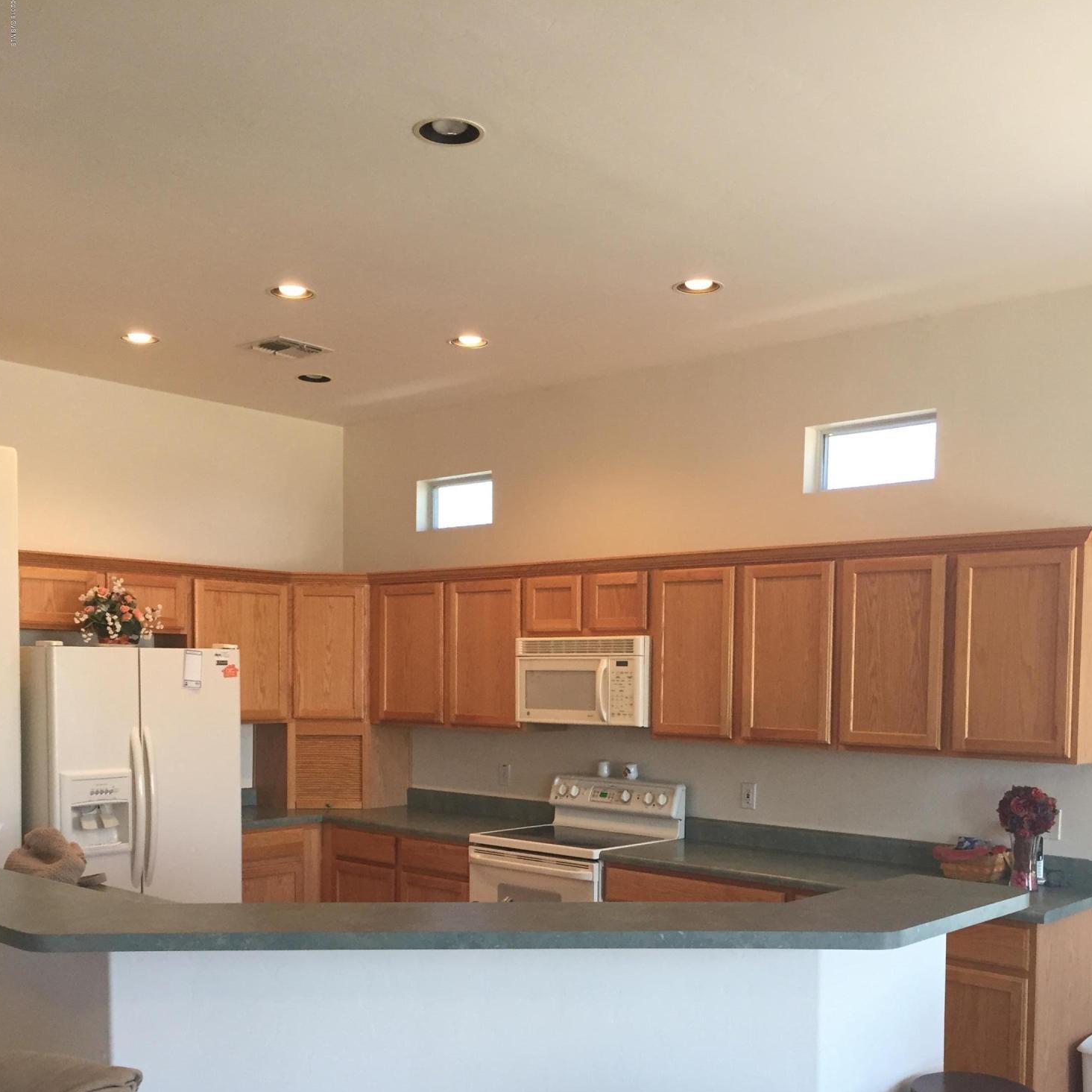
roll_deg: -2.0
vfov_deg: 46.4
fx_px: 1249
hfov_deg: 47.2
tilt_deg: -2.4
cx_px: 537
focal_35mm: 35
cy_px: 742
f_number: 2.2
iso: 50
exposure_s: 1/30
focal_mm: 4.15
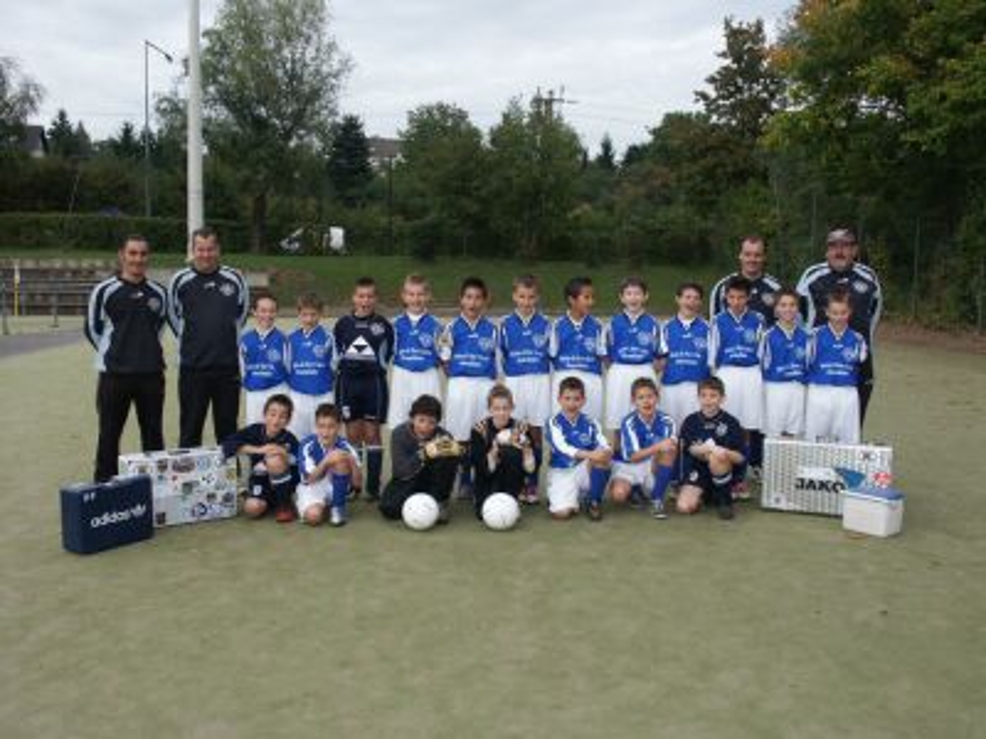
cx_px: 493
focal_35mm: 33
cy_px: 370
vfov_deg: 42.9
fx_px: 940
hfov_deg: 55.4
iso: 200
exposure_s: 1/350
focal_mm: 8.58
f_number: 4
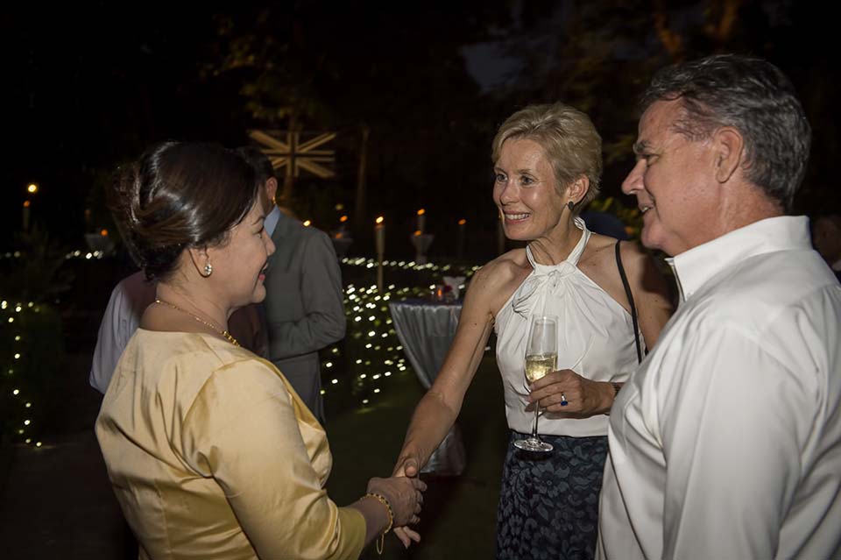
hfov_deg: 38.2
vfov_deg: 26.0
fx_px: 1214
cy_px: 280
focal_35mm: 52
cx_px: 420
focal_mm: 52
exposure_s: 1/60
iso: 400
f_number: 5.6
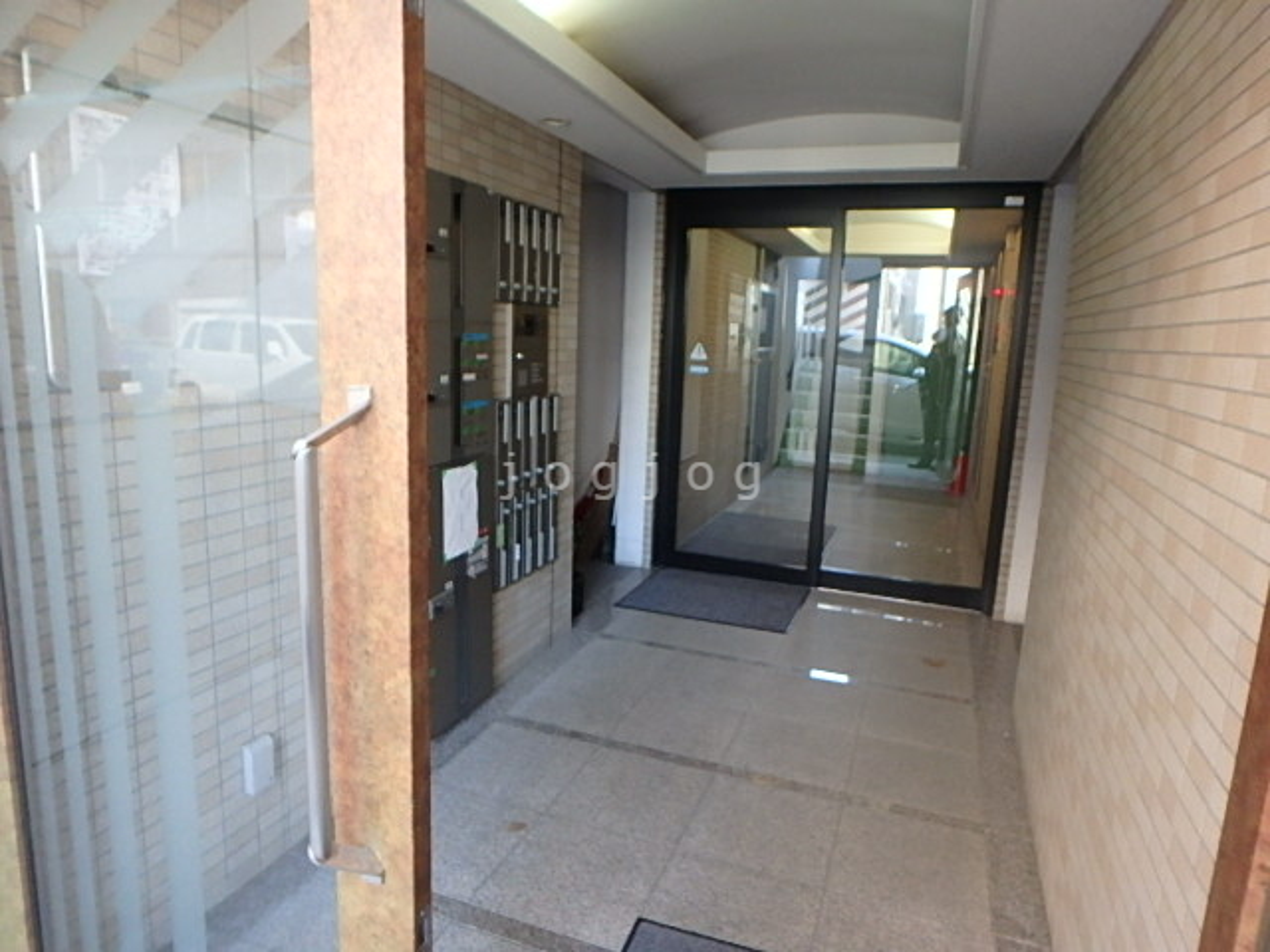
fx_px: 770
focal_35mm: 21
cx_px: 635
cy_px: 476
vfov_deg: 63.4
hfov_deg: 79.0
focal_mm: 3.7
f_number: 3.5
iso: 400
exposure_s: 1/30
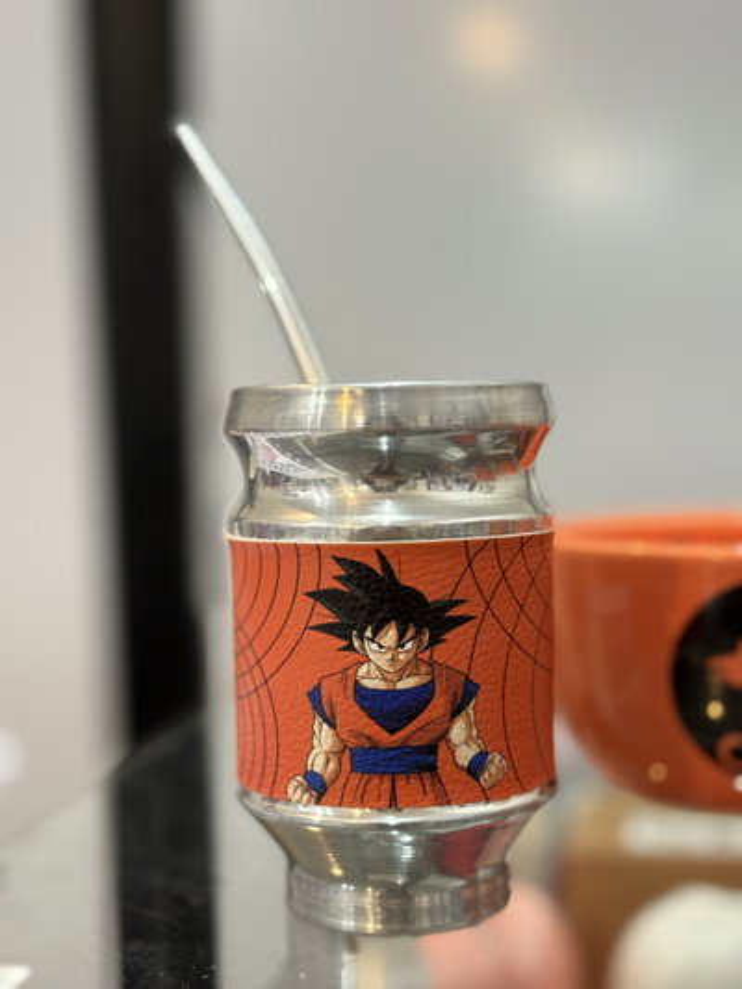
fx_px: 1486
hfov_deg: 28.0
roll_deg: +0.7
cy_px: 494
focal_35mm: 52
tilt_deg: -4.0
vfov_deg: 36.8
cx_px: 371
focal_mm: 5.96
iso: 100
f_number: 1.6
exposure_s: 1/33
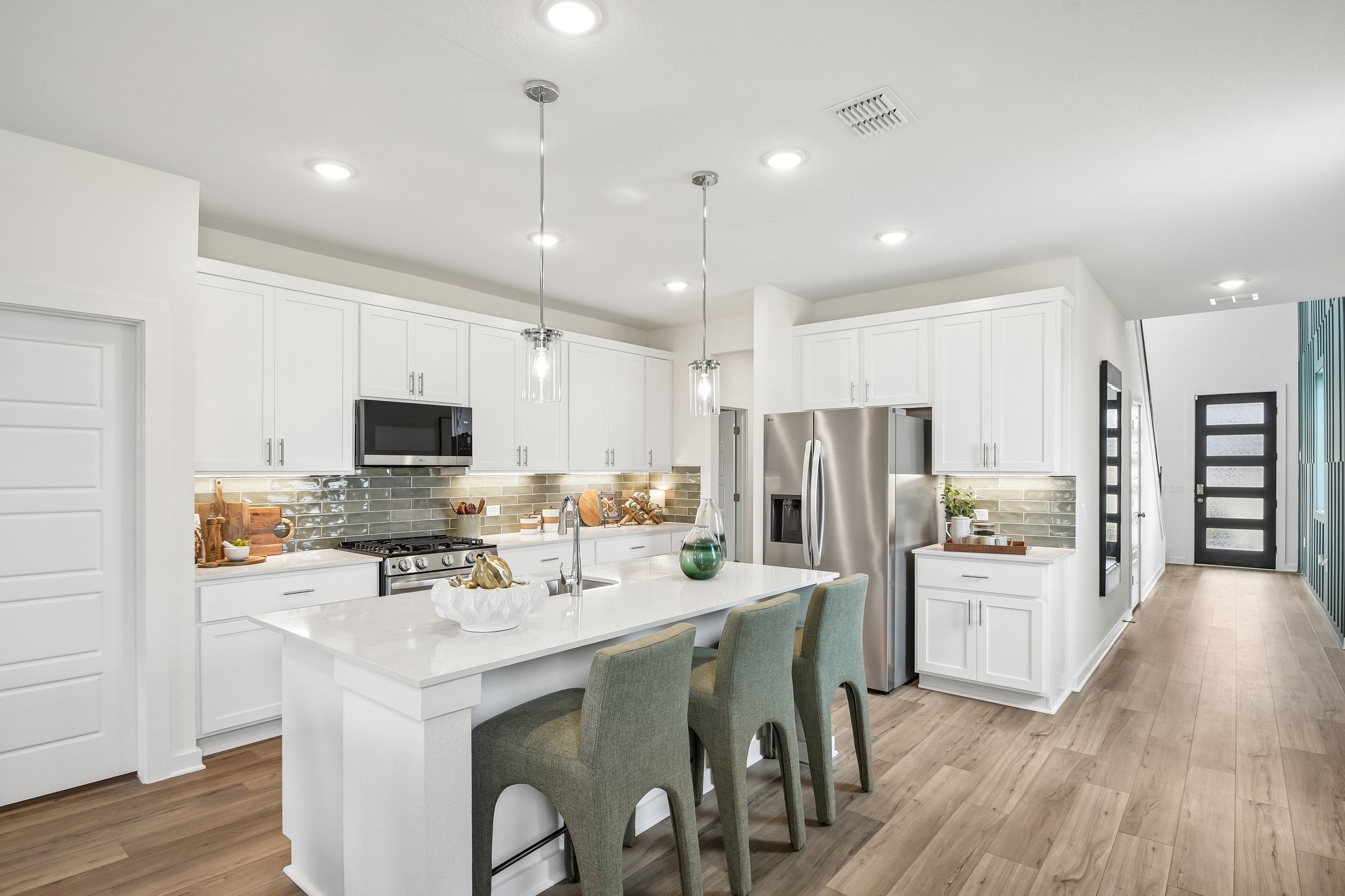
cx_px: 672
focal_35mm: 17
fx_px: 635
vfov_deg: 70.4
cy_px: 448
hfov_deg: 93.3
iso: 400
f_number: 8
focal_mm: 11.5
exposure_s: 1/20
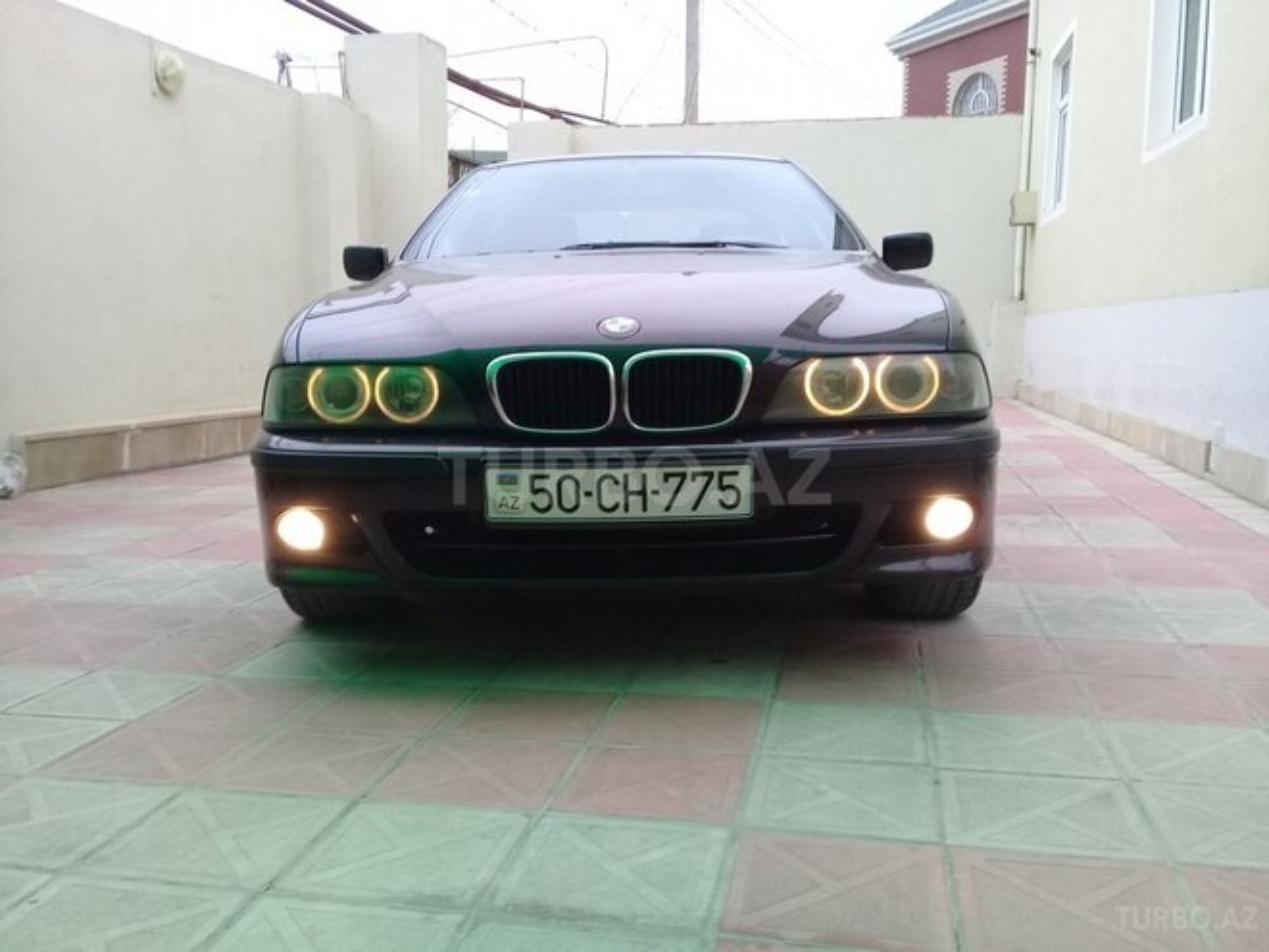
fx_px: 1136
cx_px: 634
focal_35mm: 31
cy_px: 476
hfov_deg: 58.4
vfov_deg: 45.4
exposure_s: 1/50
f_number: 2.2
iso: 64
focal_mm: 3.3
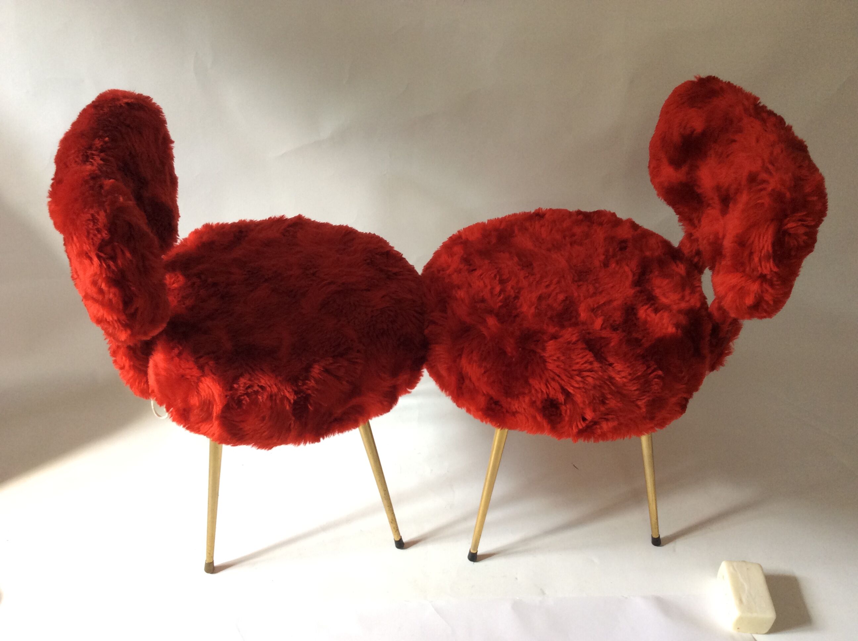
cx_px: 429
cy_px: 320
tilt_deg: -37.0
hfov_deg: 56.9
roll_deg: +2.9
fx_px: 792
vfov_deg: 44.1
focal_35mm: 32
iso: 64
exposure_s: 1/25
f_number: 2.4
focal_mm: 3.3
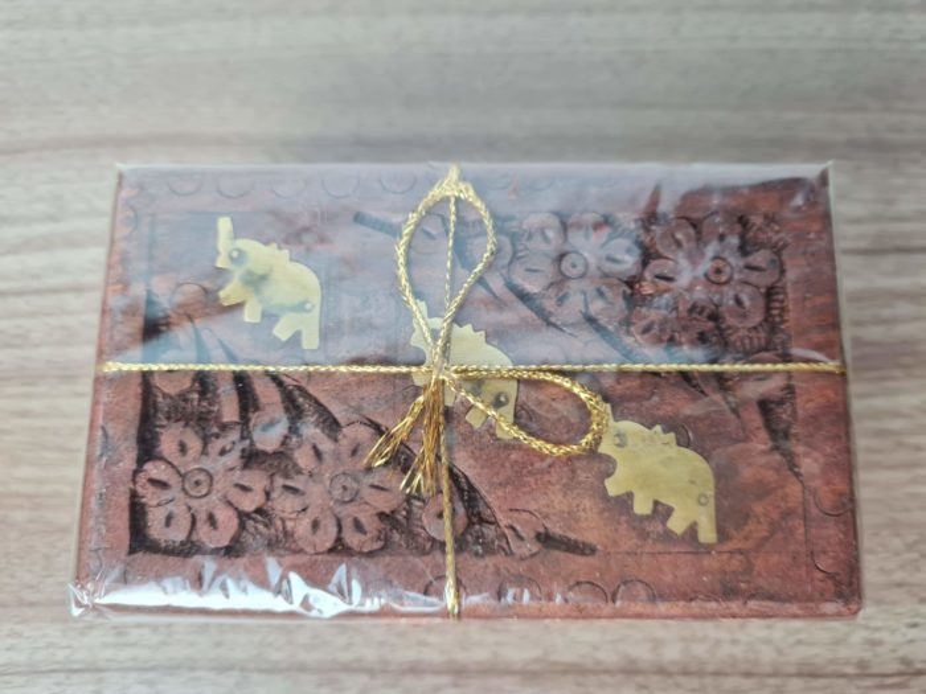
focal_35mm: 26
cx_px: 463
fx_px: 696
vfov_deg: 53.1
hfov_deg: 67.3
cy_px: 347
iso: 125
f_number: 1.8
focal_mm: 5.4
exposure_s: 1/120
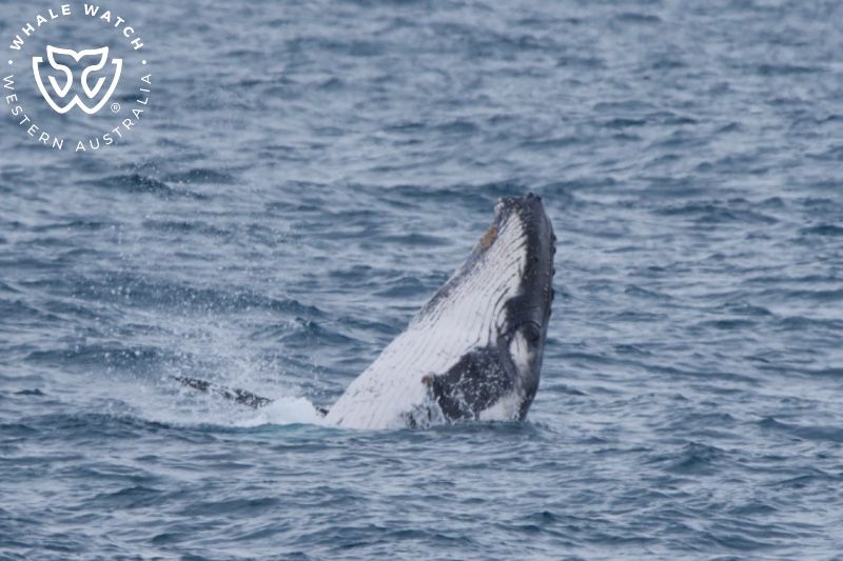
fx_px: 12946
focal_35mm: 553
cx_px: 422
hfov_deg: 3.7
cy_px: 280
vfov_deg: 2.5
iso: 1000
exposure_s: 1/3200
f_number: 8
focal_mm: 553
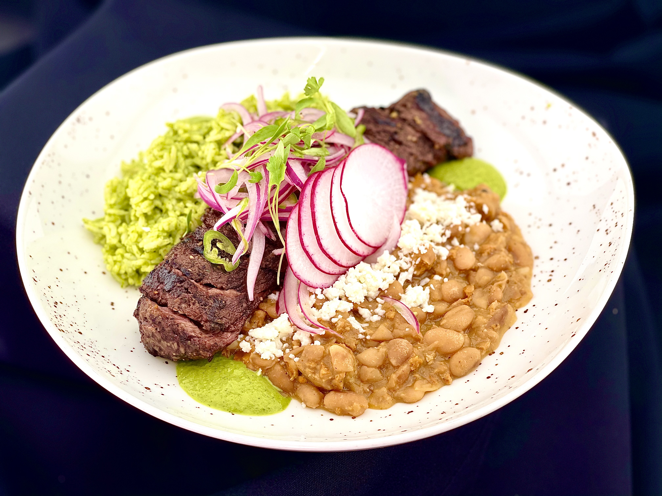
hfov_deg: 30.3
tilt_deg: -46.0
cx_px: 331
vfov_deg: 22.9
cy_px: 248
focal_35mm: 64
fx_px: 1224
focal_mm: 7.5
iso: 32
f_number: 2.2
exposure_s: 1/120
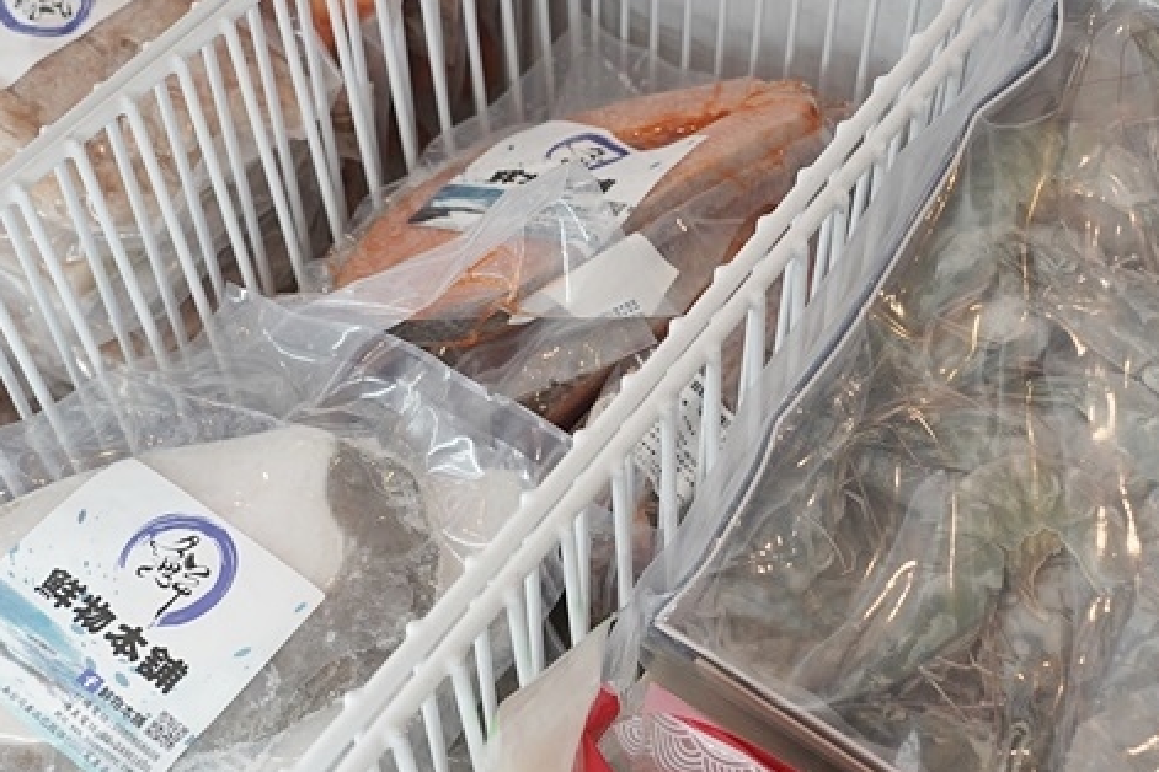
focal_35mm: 51
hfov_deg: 38.9
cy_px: 417
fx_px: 1642
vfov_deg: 26.5
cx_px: 566
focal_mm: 30
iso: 800
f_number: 5.6
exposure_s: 1/125
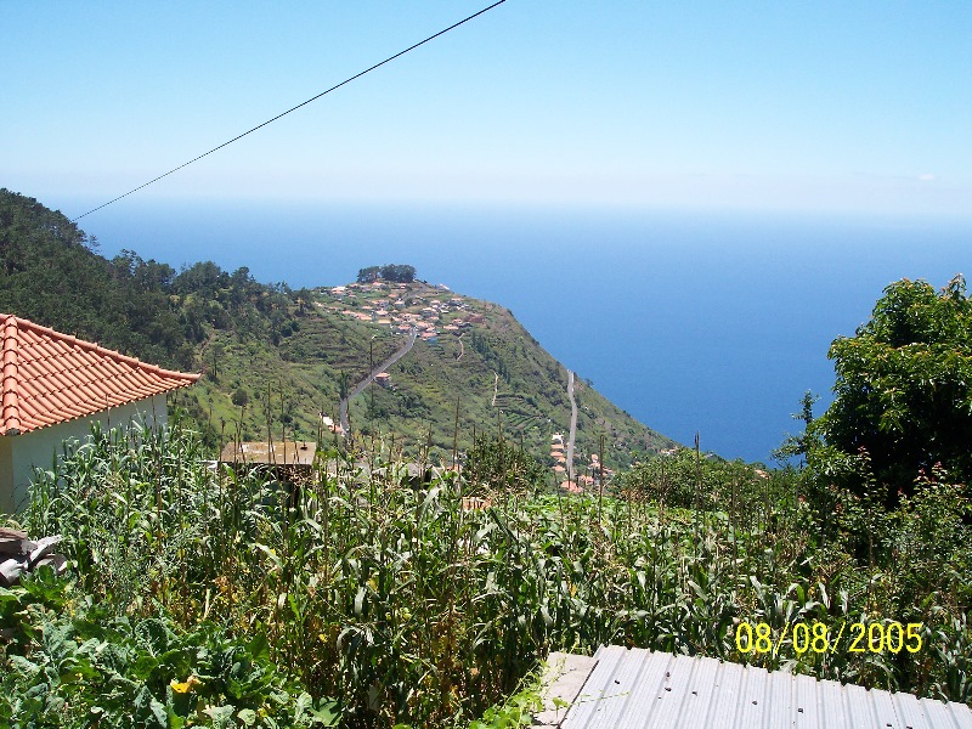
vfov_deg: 37.7
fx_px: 1067
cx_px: 486
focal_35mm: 38
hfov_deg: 49.0
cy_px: 364
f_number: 4.8
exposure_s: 1/500
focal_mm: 8
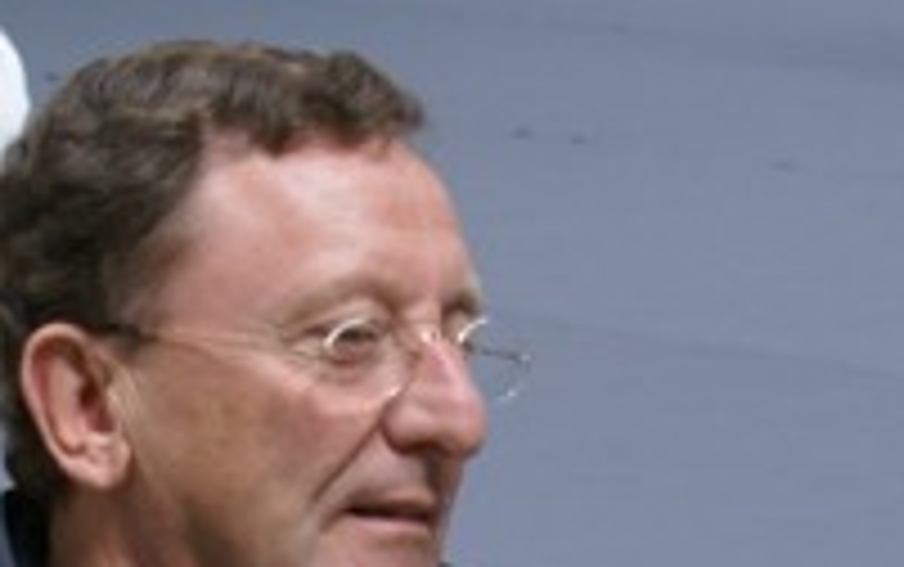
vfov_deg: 6.1
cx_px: 490
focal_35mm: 213
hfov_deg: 9.8
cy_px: 837
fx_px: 5252
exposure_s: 1/60
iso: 250
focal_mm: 40
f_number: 5.6
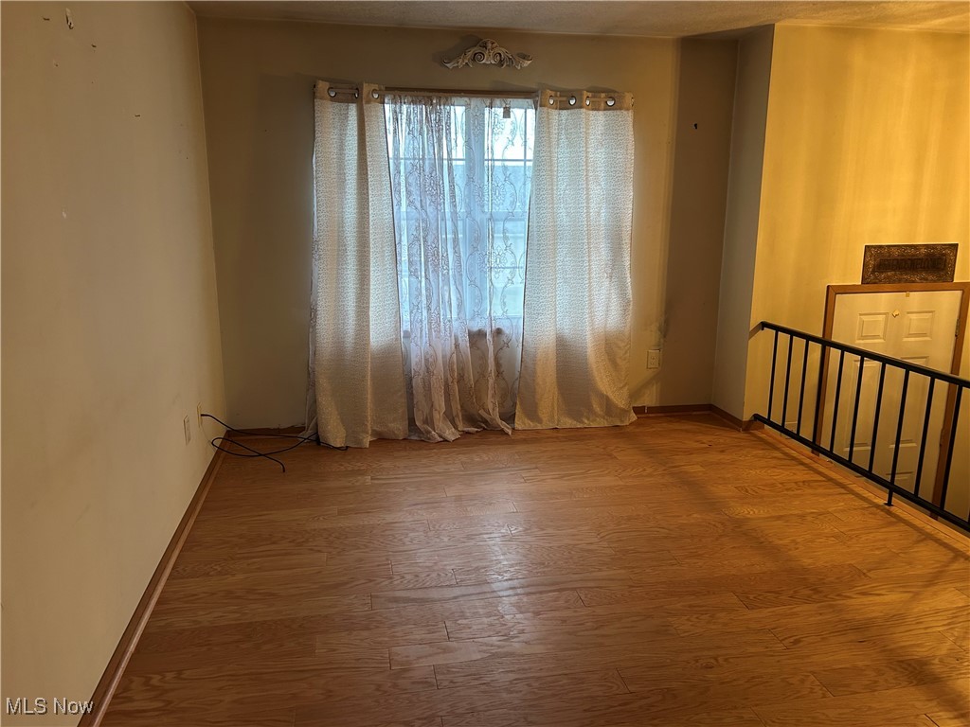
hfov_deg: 67.3
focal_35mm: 26
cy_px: 364
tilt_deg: -12.6
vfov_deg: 53.1
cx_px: 485
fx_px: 729
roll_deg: -0.7
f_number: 1.5
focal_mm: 5.7
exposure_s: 1/60
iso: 160
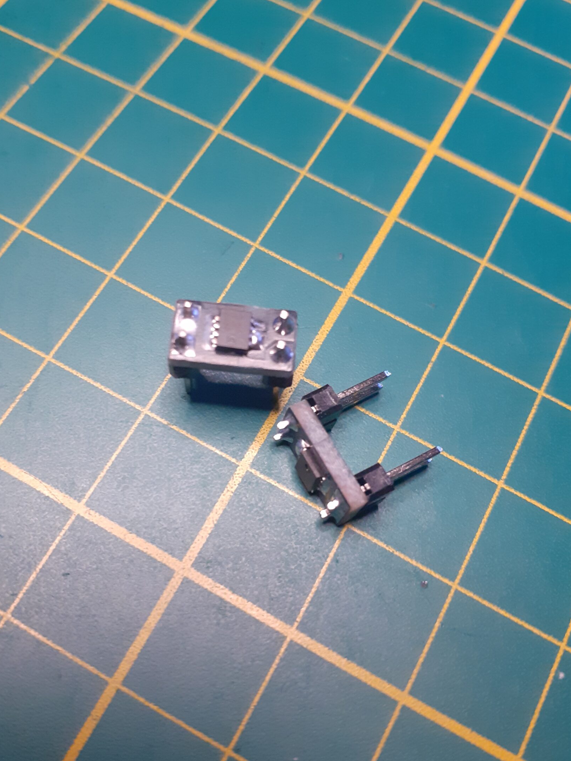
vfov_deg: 56.8
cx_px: 258
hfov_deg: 44.1
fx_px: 704
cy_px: 394
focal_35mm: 32
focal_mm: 3.6
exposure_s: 1/25
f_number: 1.9
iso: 320
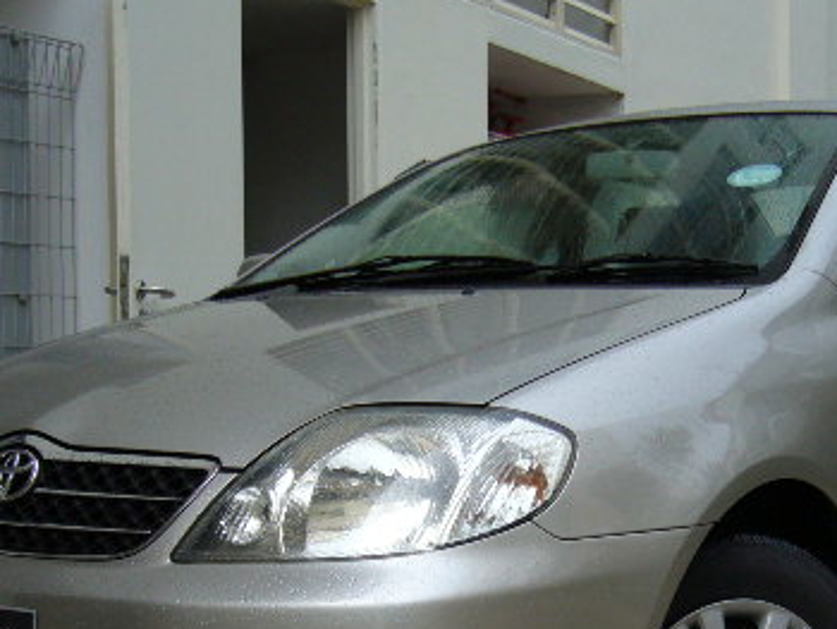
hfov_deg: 30.1
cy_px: 507
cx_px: 536
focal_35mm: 64
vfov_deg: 22.6
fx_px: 1549
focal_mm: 5.8
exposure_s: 1/30
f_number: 2.8
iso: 100
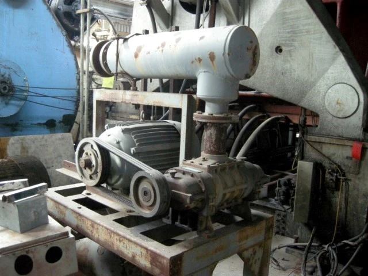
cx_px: 184
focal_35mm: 35
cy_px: 138
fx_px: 372
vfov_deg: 40.7
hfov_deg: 52.6
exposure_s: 1/8
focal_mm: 7.5
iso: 497
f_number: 2.7
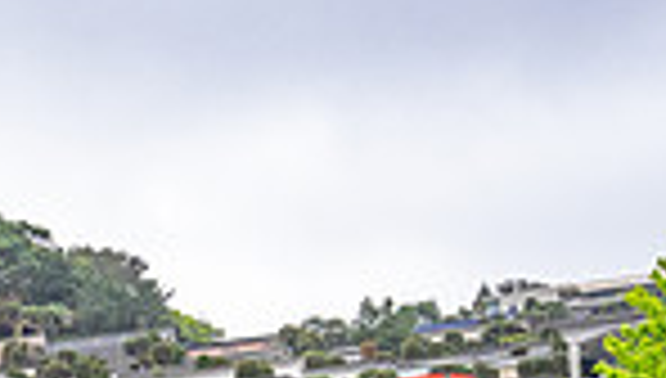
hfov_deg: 16.7
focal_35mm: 124
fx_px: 2195
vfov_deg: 9.5
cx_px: -65
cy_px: 606
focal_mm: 30
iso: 720
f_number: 8
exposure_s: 1/80
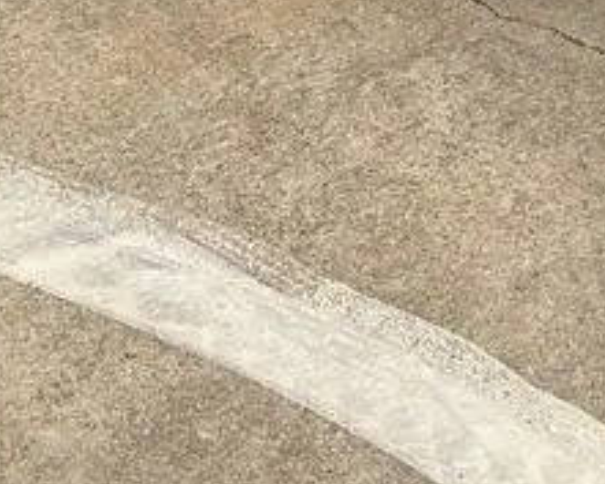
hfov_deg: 22.6
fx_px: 1505
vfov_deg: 15.8
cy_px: -371
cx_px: 408
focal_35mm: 84
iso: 50
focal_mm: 5.1
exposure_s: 1/1802
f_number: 1.6
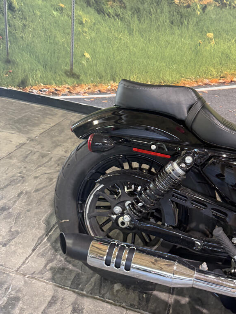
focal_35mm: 32
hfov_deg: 43.6
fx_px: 291
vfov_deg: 56.7
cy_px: 138
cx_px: 156
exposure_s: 1/60
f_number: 1.78
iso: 250
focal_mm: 6.76
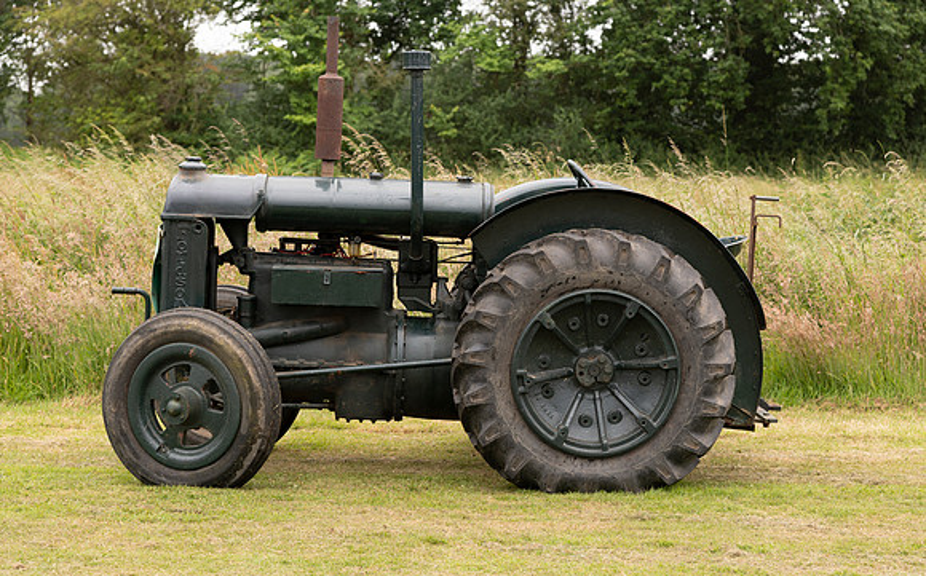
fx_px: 2326
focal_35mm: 92
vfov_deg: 14.1
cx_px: 461
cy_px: 318
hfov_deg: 22.5
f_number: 6.3
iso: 200
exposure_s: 1/125
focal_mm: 85
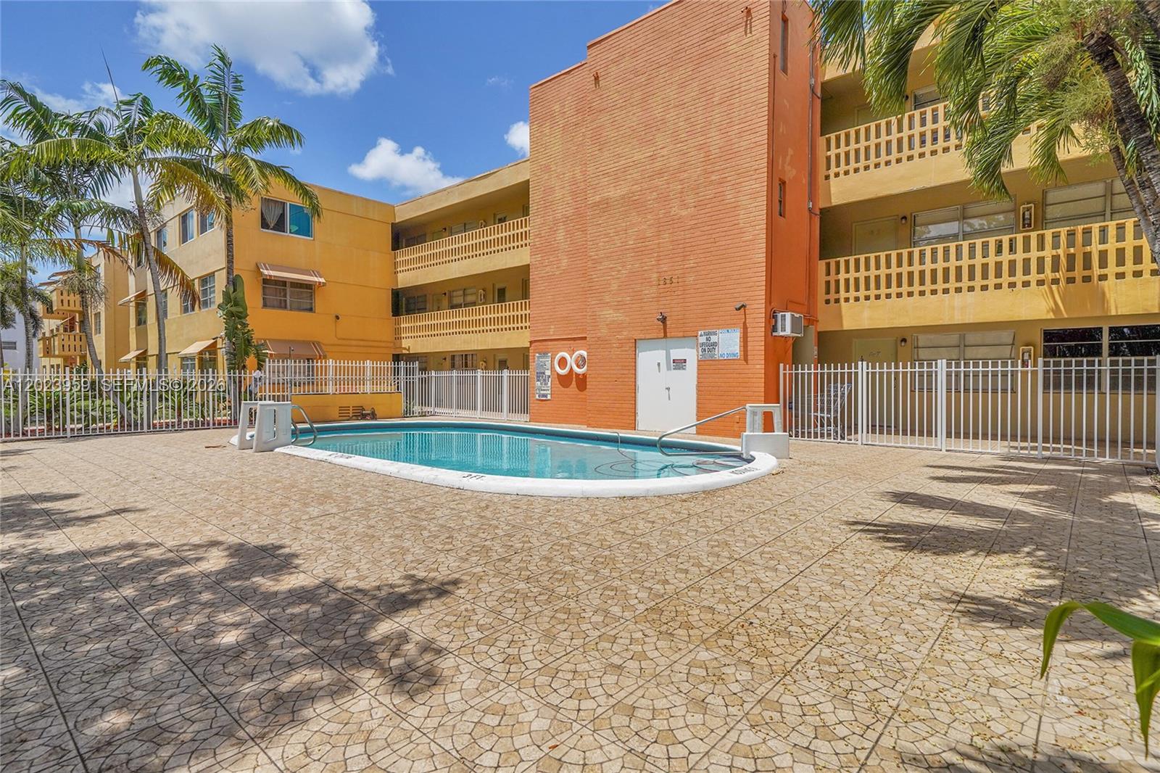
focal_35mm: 18
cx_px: 580
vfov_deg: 67.4
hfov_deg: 90.0
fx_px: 580
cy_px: 386
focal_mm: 18
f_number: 8
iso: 400
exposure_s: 1/1600
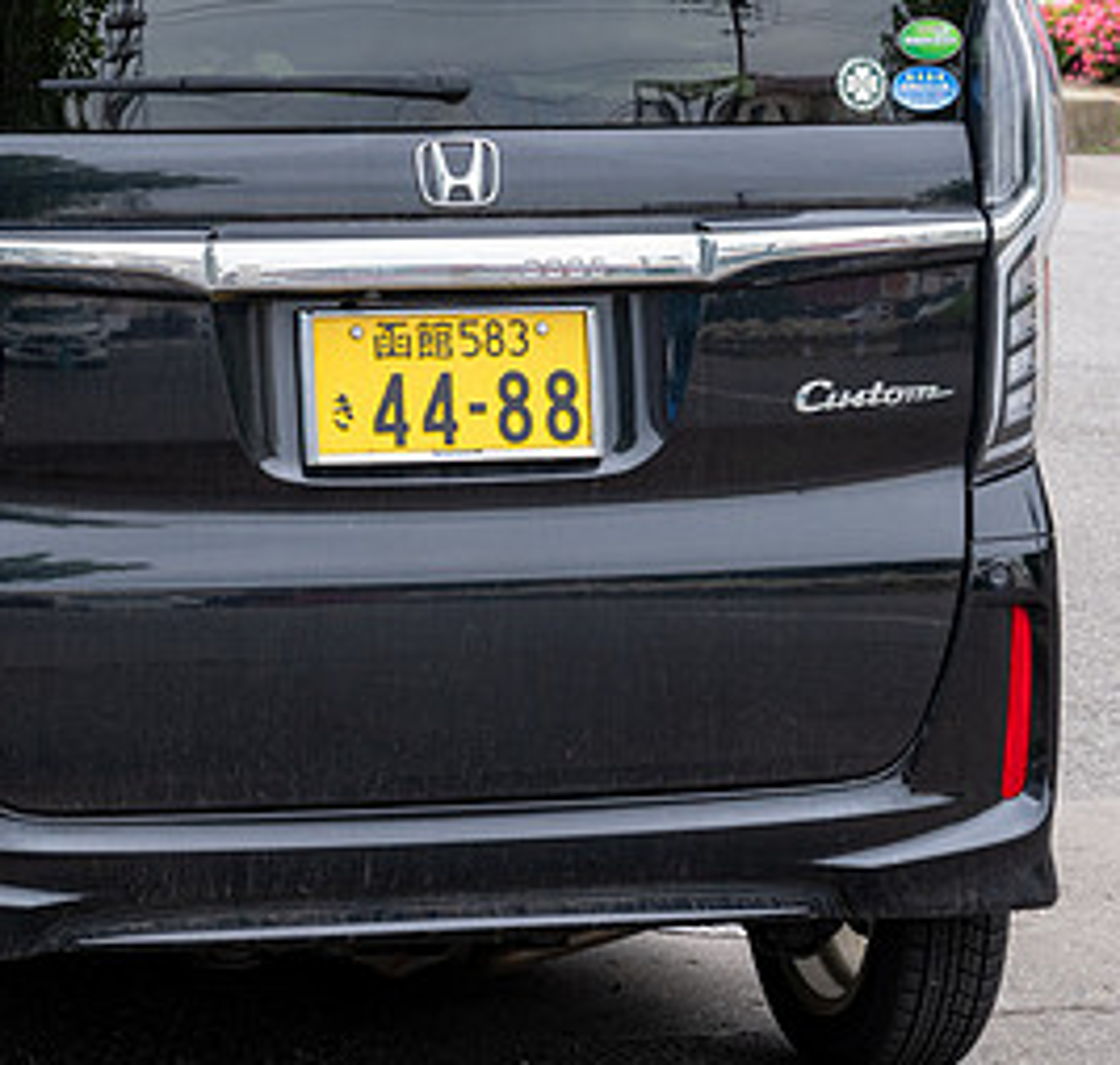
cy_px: 389
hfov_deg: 9.8
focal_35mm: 183
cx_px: 410
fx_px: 6538
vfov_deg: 9.3
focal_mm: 70
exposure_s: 1/125
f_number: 8
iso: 640
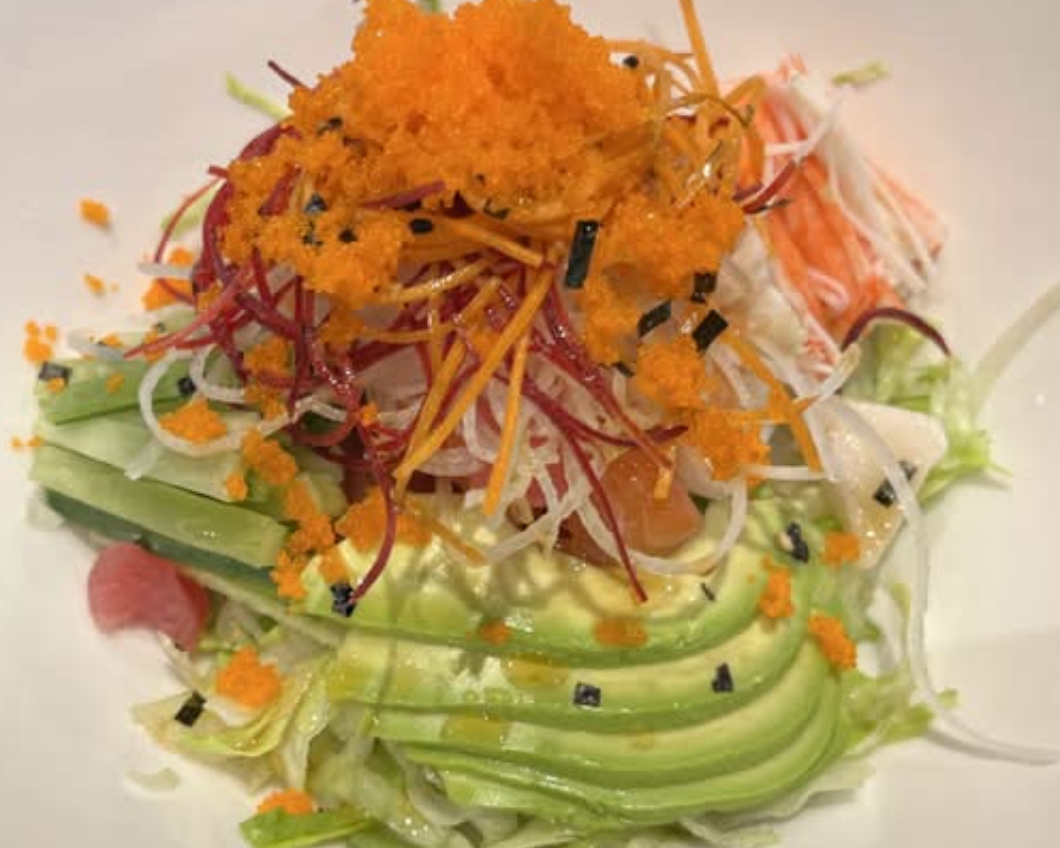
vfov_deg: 48.5
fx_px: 941
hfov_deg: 58.8
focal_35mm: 30
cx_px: 545
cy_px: 438
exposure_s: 1/60
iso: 64
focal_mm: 5.1
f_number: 1.6
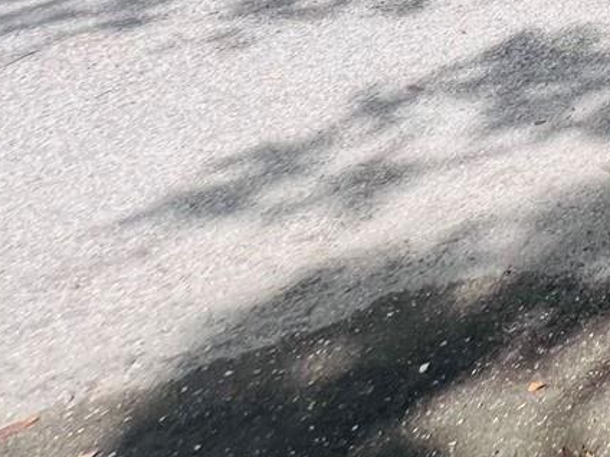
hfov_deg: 24.4
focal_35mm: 49
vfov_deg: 21.1
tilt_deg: -4.6
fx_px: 863
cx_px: 1020
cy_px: -343
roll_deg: -2.6
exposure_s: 1/1043
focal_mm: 1.57
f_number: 1.8
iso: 32
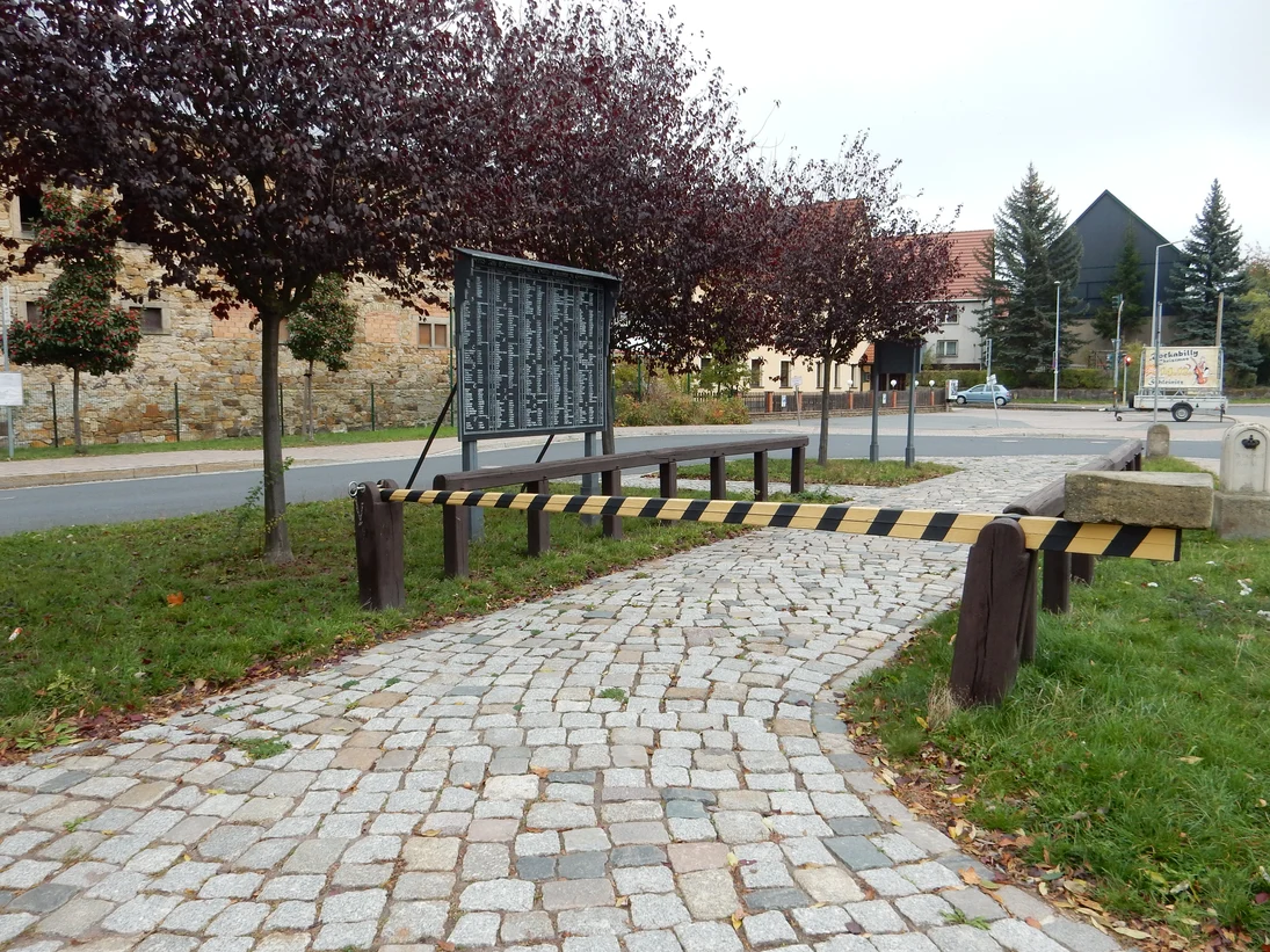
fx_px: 917
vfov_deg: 54.9
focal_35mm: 25
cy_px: 476
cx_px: 635
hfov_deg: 69.4
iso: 125
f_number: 3.7
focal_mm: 4.5
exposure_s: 1/250
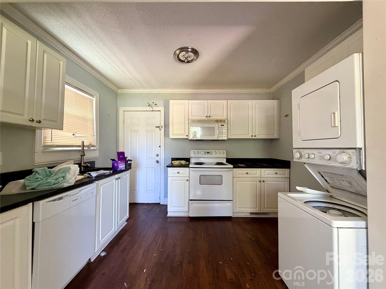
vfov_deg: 85.7
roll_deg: +0.3
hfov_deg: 102.1
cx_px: 193
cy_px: 144
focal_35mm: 14
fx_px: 156
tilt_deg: +1.3
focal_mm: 2.22
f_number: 2.2
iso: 400
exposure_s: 1/60
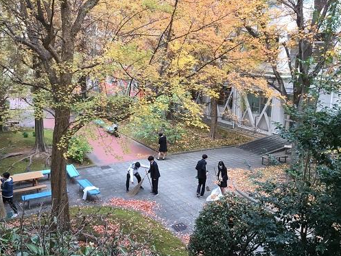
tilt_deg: -11.7
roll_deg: -0.5
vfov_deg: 40.7
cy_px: 127
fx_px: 345
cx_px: 164
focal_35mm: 35
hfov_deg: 52.6
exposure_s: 1/33
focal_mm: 4.2
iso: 25
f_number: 2.2
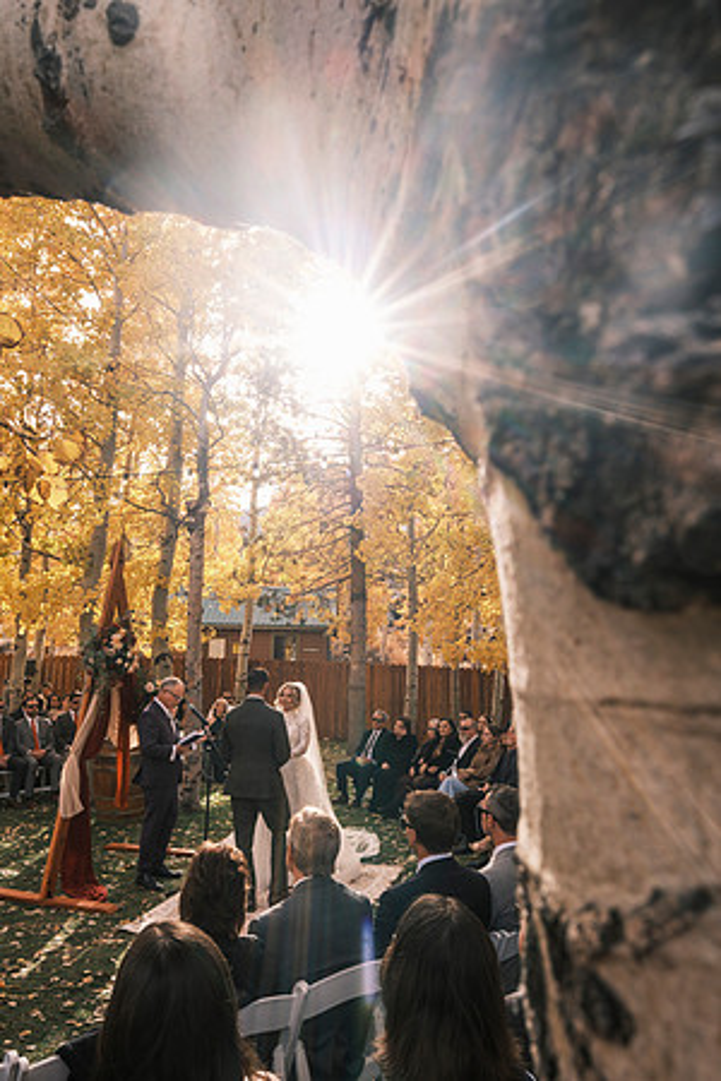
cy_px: 540
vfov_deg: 67.4
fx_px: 811
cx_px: 360
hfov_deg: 47.9
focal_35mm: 27
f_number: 11
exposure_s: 1/30
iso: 160
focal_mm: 18
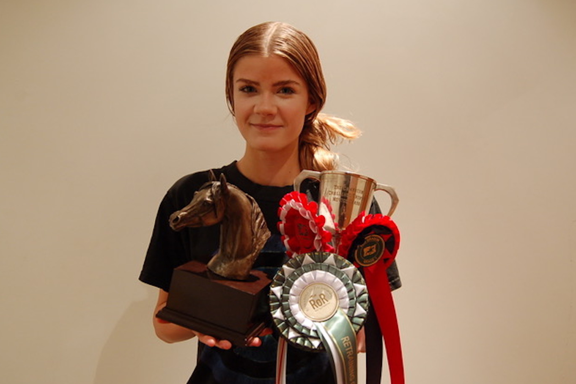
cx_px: 282
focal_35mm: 37
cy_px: 195
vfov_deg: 35.9
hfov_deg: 51.9
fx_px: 592
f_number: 4
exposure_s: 1/25
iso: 800
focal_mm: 24
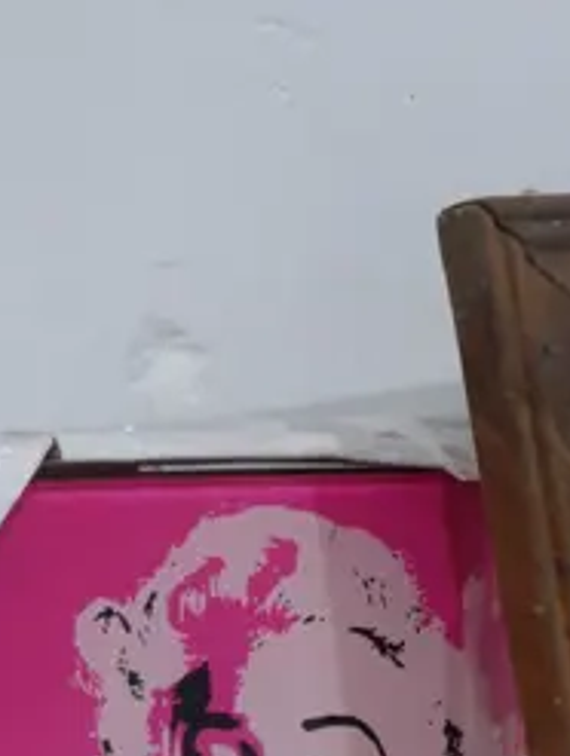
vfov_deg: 11.8
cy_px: 1527
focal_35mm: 149
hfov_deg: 9.8
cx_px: 725
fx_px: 3263
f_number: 4
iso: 1000
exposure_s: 1/60
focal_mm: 18
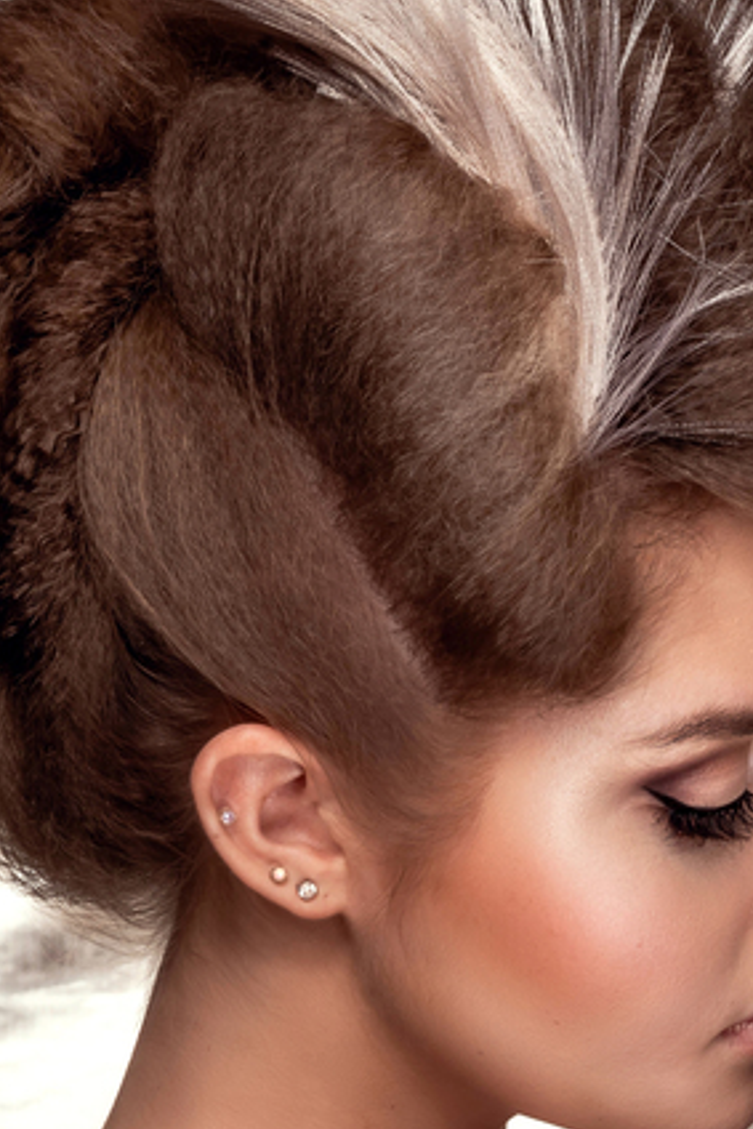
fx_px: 3542
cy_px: 827
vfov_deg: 18.0
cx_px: 399
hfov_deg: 12.1
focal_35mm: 113
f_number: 14
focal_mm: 50
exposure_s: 1/160
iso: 100
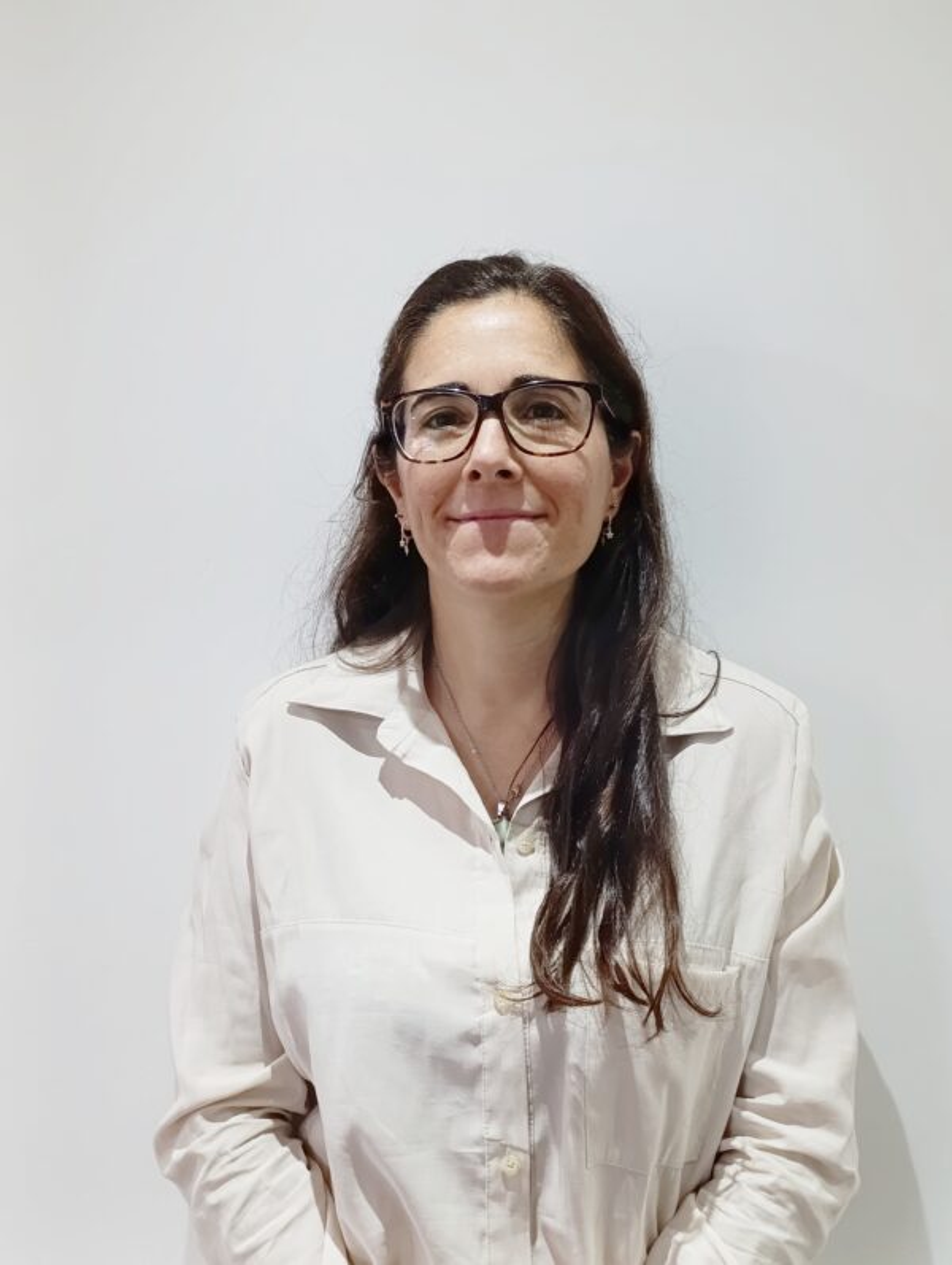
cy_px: 632
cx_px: 476
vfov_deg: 41.2
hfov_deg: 31.6
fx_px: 1683
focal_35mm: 46
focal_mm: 6.11
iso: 744
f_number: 1.65
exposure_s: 1/100
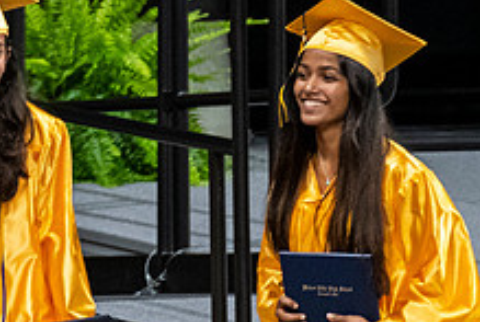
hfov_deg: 1.9
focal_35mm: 1068
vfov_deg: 1.3
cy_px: 319
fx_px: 14269
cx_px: 332
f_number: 4
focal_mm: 200
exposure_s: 1/200
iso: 2000
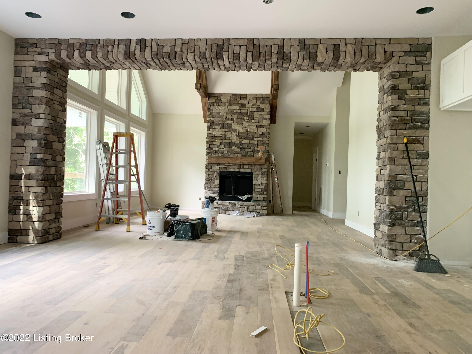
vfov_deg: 53.1
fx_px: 355
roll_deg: -1.8
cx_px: 236
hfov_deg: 67.3
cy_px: 177
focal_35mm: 26
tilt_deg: -0.4
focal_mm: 4.25
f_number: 1.8
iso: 200
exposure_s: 1/60
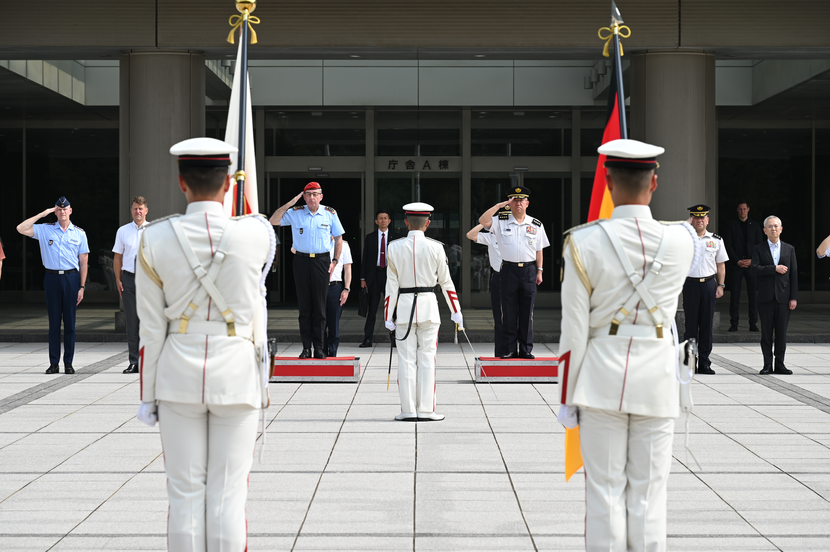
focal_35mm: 115
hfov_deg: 17.8
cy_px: 276
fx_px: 2650
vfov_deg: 11.9
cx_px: 415
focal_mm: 115
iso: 100
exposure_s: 1/250
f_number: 8
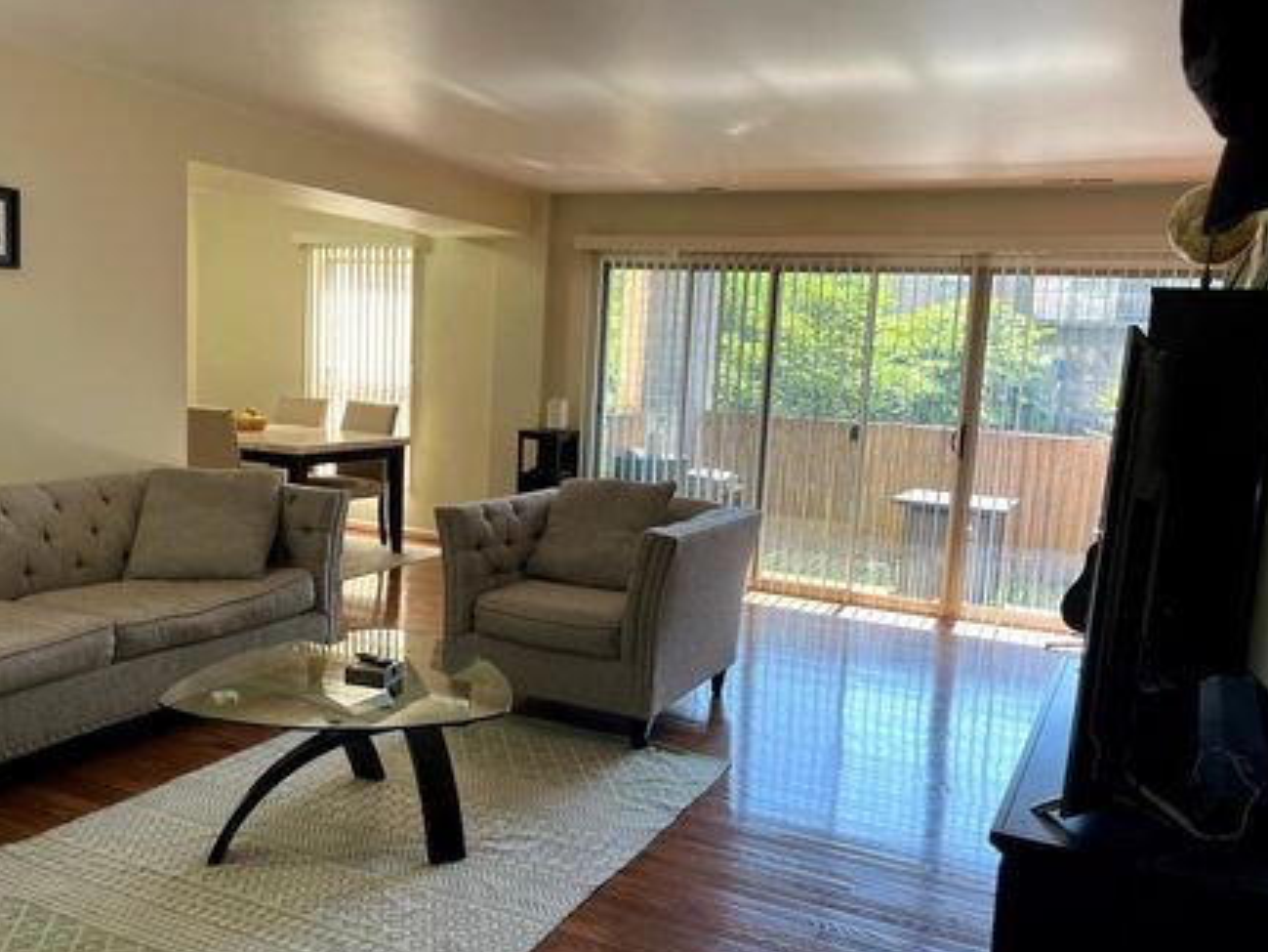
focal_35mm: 30
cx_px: 627
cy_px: 488
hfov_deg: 59.9
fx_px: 1099
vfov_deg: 46.8
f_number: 1.6
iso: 40
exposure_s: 1/120
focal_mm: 5.1
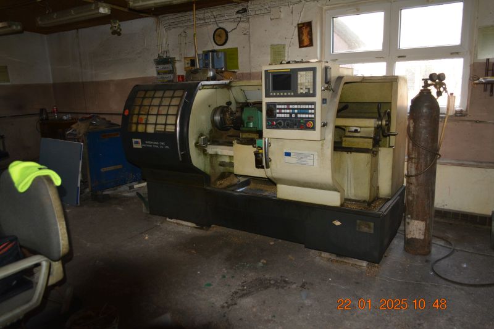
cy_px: 164
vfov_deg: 47.9
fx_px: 370
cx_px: 247
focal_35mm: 27
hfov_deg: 67.4
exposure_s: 1/60
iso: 720
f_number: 3.5
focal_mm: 18
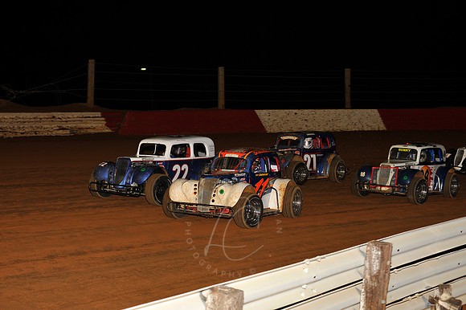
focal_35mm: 80
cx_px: 233
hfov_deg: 25.4
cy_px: 155
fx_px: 1035
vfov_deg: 17.0
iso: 500
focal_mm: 80
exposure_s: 1/250
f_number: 7.1
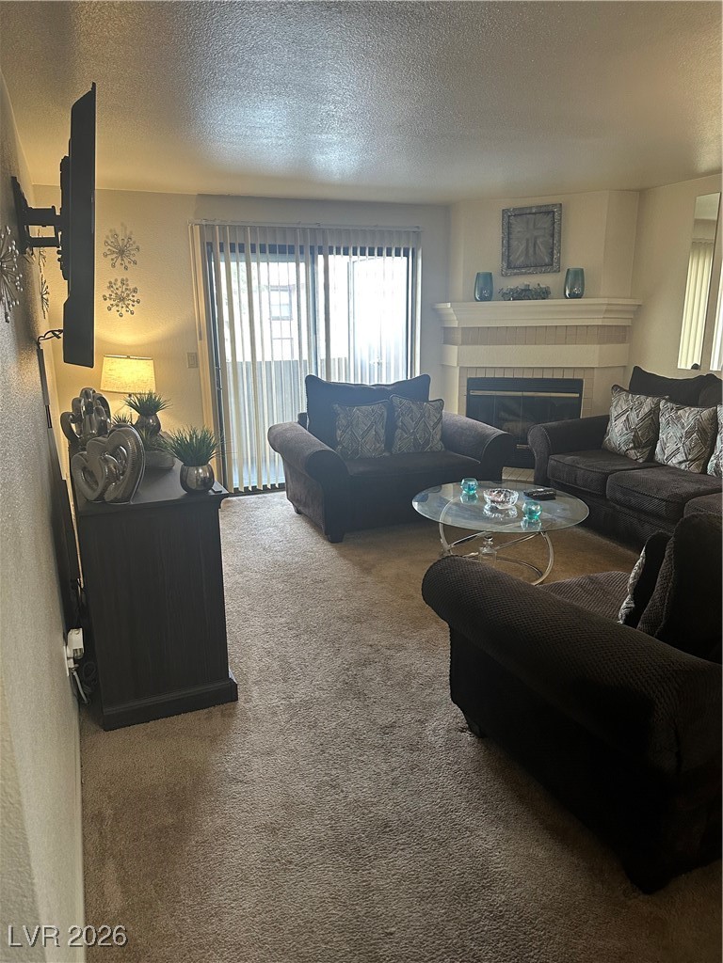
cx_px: 362
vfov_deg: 71.6
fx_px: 668
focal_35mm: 24
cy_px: 482
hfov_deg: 56.8
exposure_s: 1/60
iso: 250
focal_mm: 6.86
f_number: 1.78
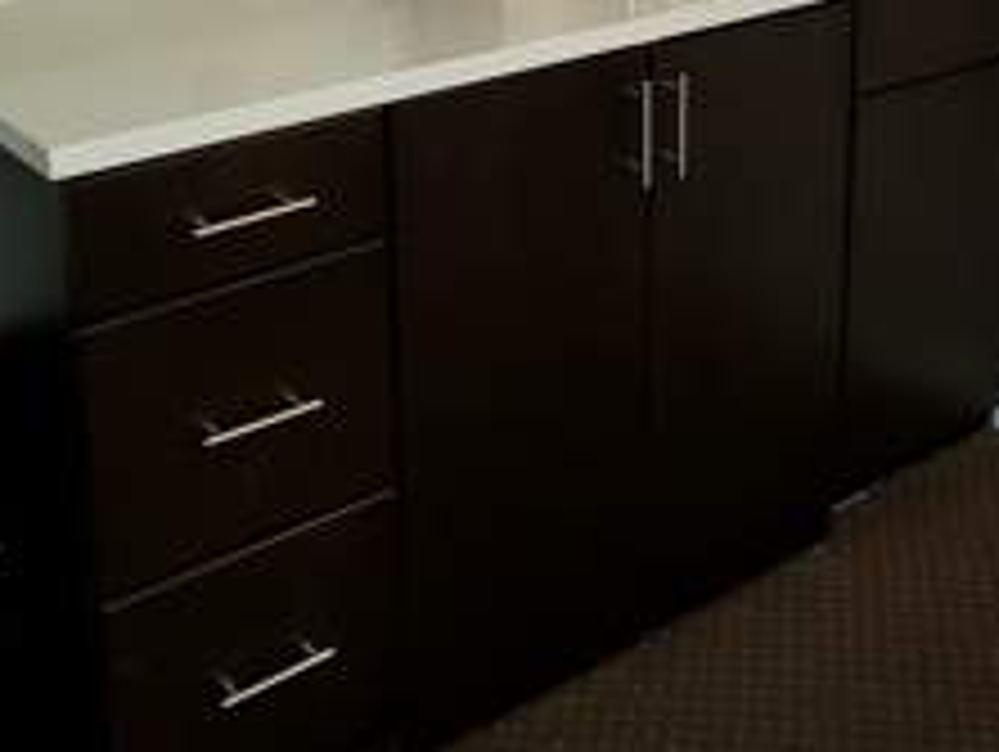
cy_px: -54
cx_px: 598
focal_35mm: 54
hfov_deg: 35.4
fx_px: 1560
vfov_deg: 25.3
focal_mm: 7
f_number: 1.8
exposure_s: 1/20
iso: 125
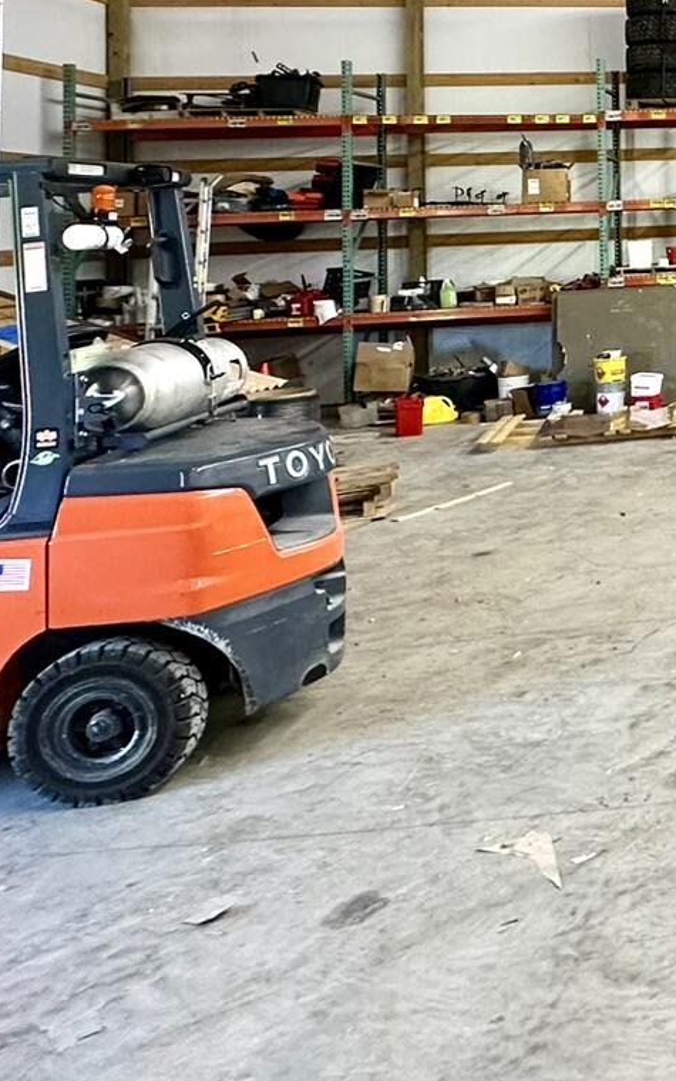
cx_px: 1053
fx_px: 1179
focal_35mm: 40
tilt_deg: +3.4
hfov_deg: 24.0
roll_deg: +2.4
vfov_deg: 45.7
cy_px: 158
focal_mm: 2.22
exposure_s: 1/60
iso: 160
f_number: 2.2
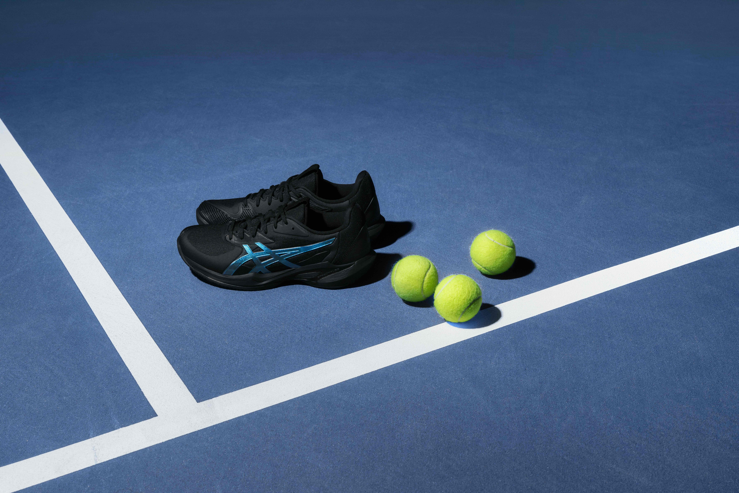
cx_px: 370
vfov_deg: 27.0
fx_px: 1026
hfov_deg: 39.6
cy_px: 246
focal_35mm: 50
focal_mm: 50
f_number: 10
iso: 100
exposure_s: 1/250
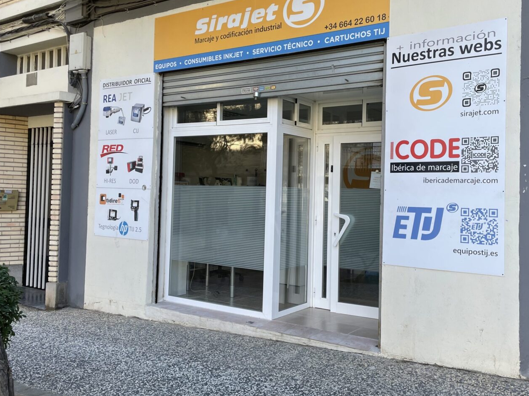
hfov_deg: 55.2
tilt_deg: +2.1
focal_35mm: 33
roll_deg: -1.4
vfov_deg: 42.9
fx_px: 504
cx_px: 303
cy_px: 183
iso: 32
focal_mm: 4.2
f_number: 1.6
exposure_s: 1/465
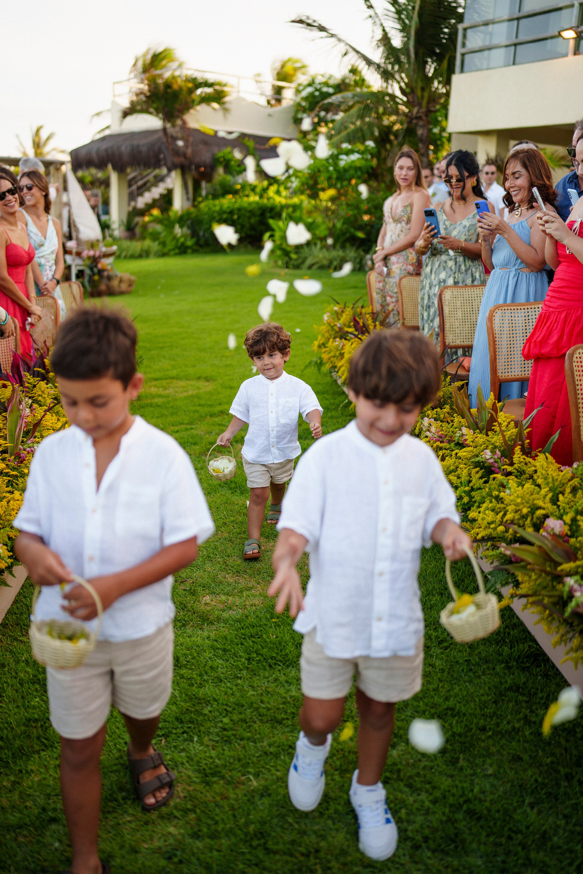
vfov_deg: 54.4
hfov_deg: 37.9
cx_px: 292
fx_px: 850
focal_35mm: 35
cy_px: 437
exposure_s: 1/2500
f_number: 1.4
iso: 100
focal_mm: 35
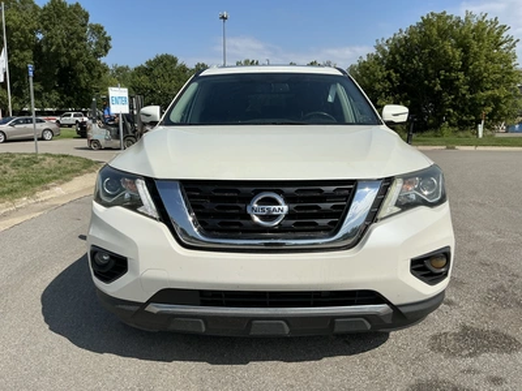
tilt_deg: -5.5
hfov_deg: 63.4
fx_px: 422
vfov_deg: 49.7
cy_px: 196
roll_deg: +0.1
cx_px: 261
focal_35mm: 28
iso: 25
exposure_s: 1/3788
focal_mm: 3
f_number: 1.8
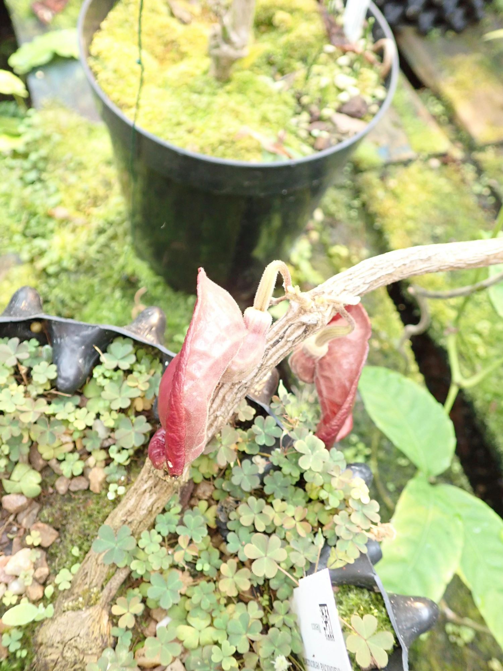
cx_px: 252
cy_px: 336
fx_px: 581
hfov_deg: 46.8
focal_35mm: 30
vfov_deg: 60.0
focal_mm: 5.5
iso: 640
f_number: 2.3
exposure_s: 1/125
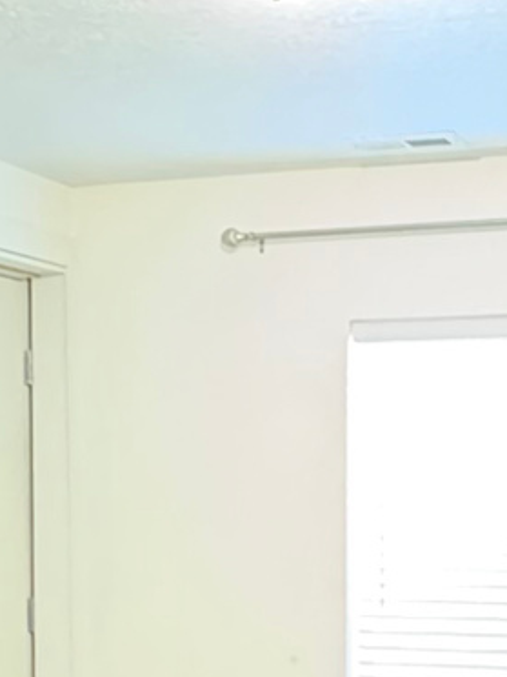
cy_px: 593
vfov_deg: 24.7
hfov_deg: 19.0
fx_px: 1504
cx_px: 383
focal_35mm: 77
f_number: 2.2
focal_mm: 2.22
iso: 5000
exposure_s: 1/13
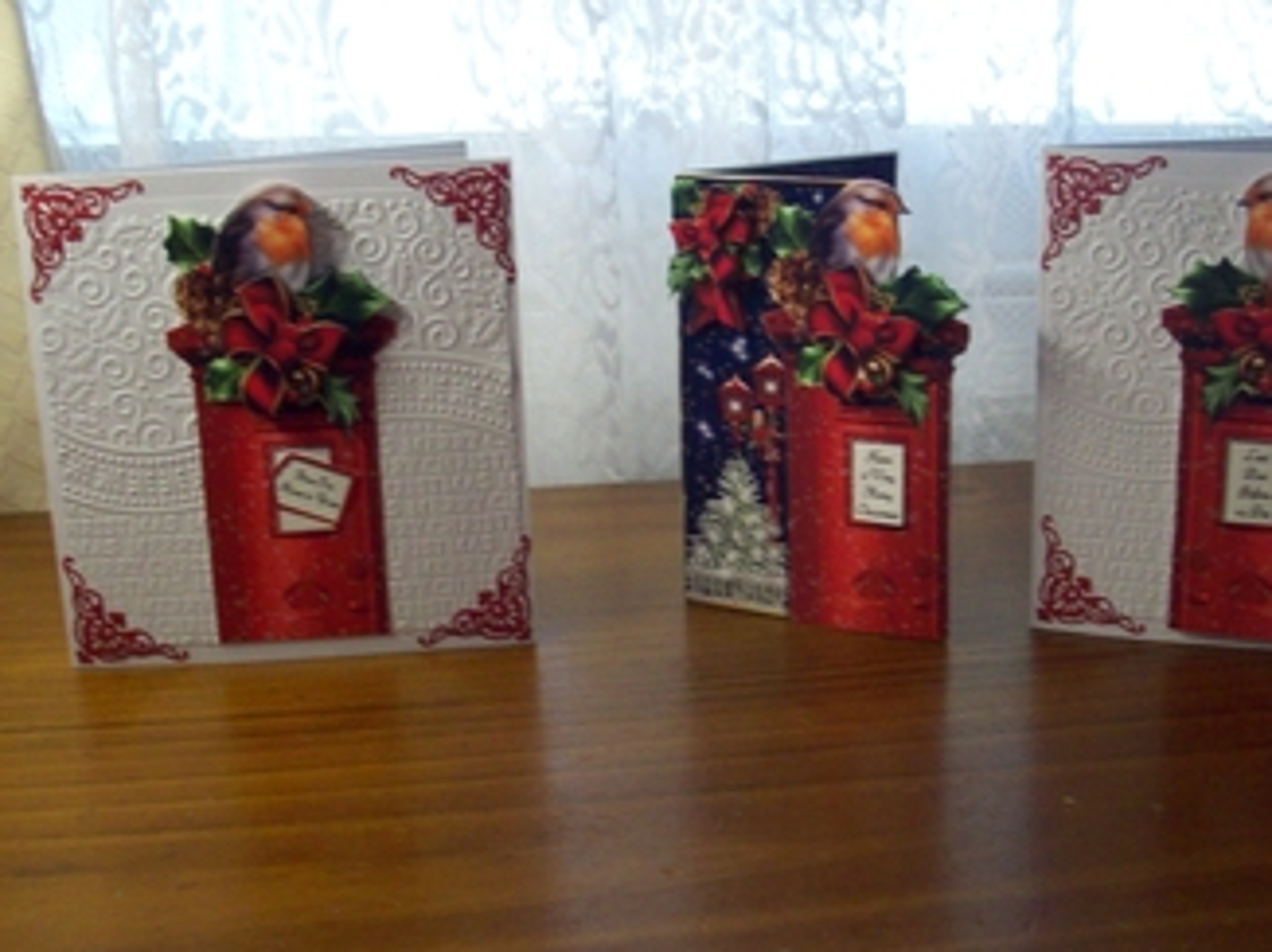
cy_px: 478
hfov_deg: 37.3
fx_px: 1873
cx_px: 792
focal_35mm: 51
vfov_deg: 28.5
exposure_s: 1/52.4
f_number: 2.8
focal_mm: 6.2
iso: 160
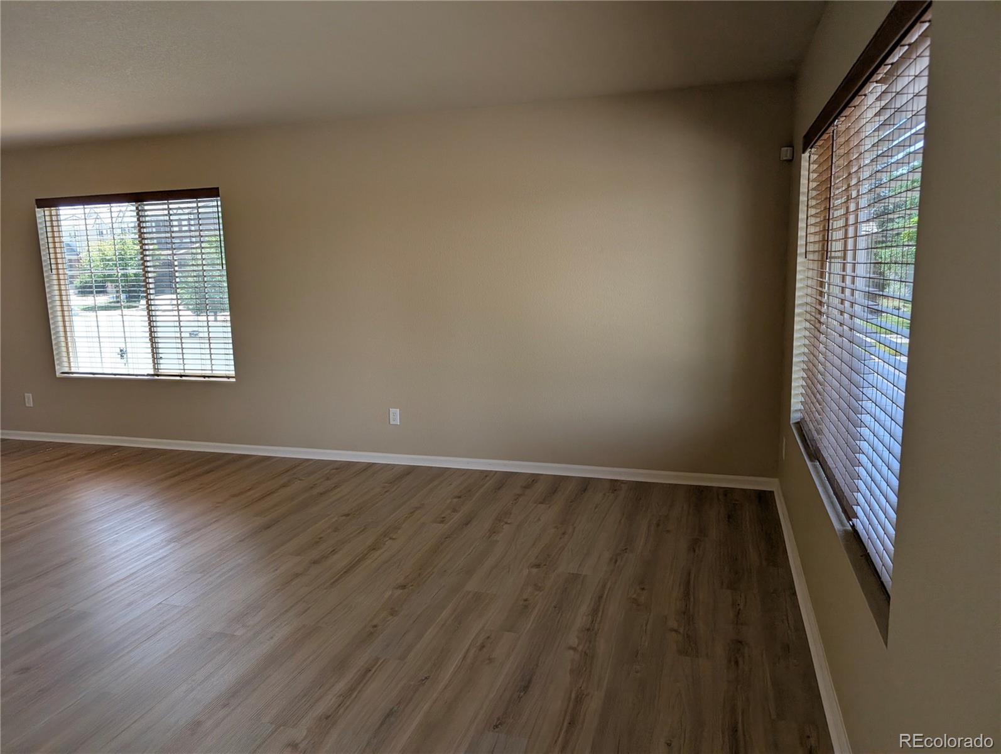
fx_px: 695
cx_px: 500
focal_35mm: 24
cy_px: 377
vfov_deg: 56.9
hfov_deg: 71.5
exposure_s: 1/120
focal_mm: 6.9
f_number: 1.68
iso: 24
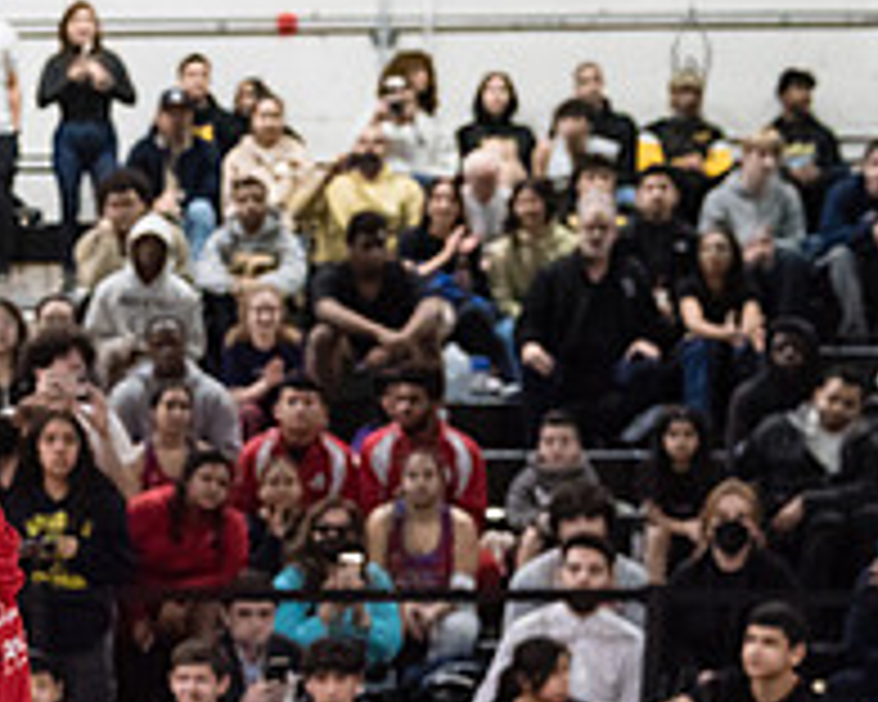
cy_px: 736
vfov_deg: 13.0
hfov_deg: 15.8
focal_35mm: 117
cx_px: -185
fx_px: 3040
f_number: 3.2
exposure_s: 1/320
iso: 8000
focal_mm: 42
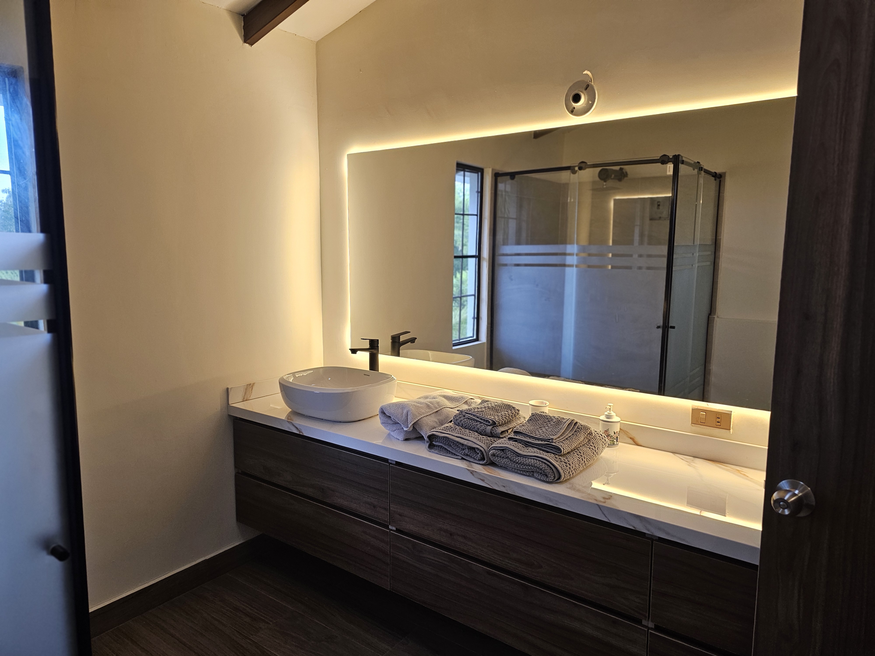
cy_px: 328
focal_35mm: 23
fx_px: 581
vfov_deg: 58.9
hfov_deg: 73.9
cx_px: 438
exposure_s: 1/120
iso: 200
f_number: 1.7
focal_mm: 6.3
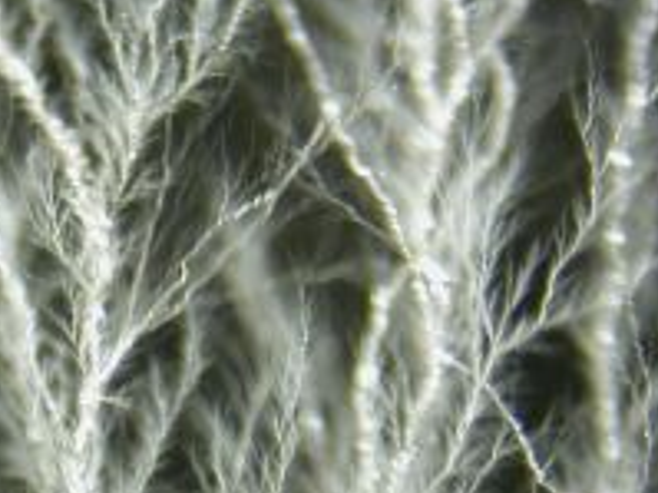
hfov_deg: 8.5
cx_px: -99
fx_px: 4388
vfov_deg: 6.4
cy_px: 395
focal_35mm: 231
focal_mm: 19.1
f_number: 3.8
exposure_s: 1/8.8
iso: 100
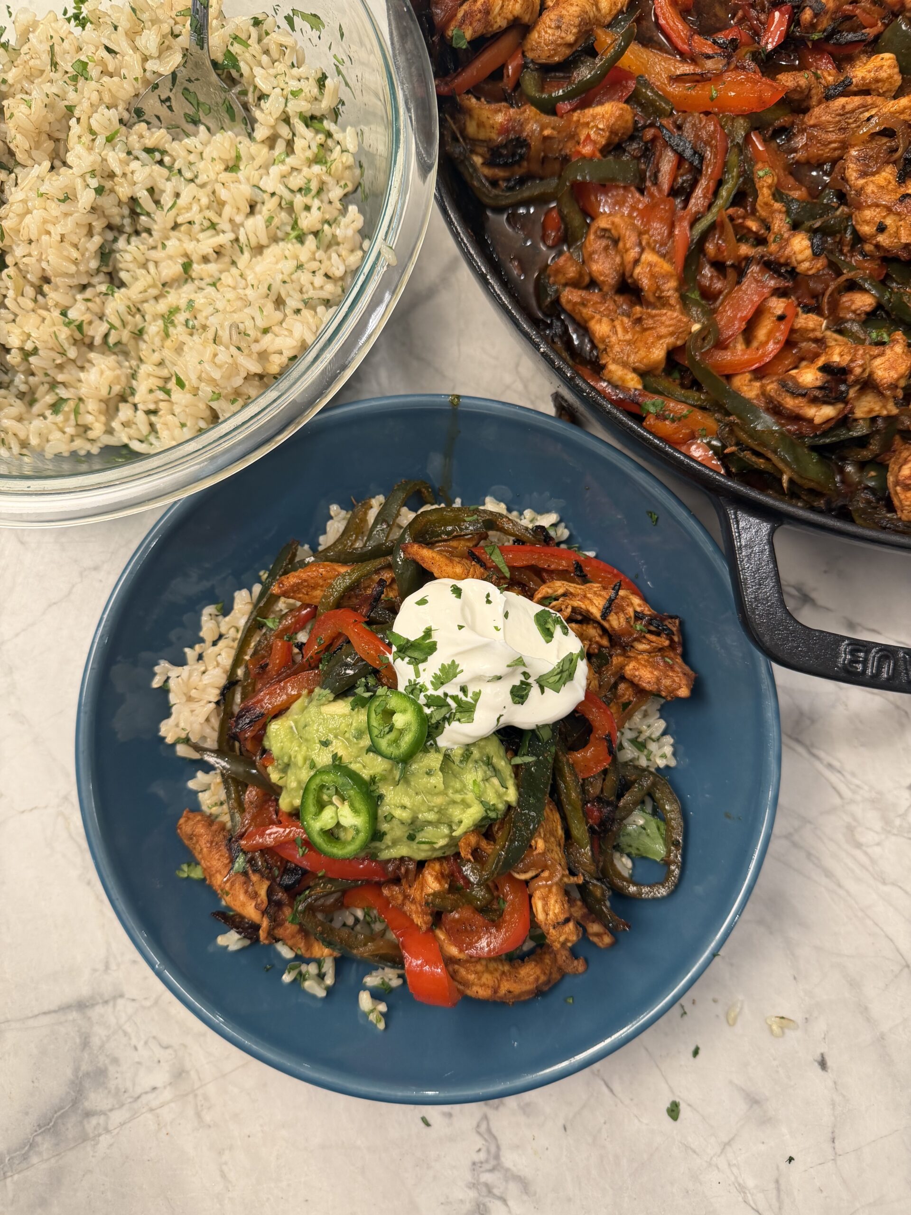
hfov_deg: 56.8
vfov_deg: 71.6
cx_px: 456
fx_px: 842
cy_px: 608
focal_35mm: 24
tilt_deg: -85.4
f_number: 1.78
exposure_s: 1/120
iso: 160
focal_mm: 6.76
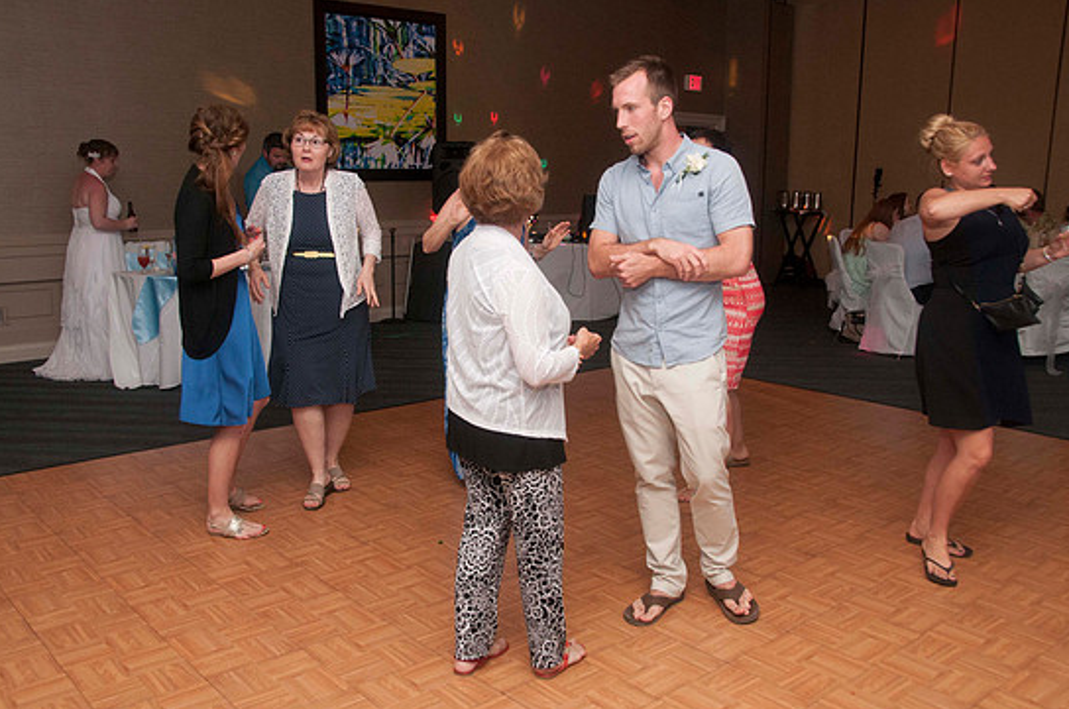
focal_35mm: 32
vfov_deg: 41.0
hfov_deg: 58.8
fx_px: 949
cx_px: 529
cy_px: 347
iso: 800
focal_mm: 20
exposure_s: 1/60
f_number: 5.6
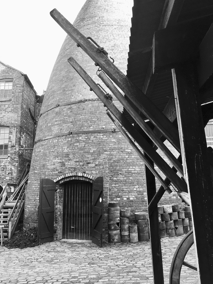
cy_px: 142
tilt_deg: +11.1
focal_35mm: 29
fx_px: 238
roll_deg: -0.4
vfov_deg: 61.7
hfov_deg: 48.2
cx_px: 106
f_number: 2.2
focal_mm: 4.15
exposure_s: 1/100
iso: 40
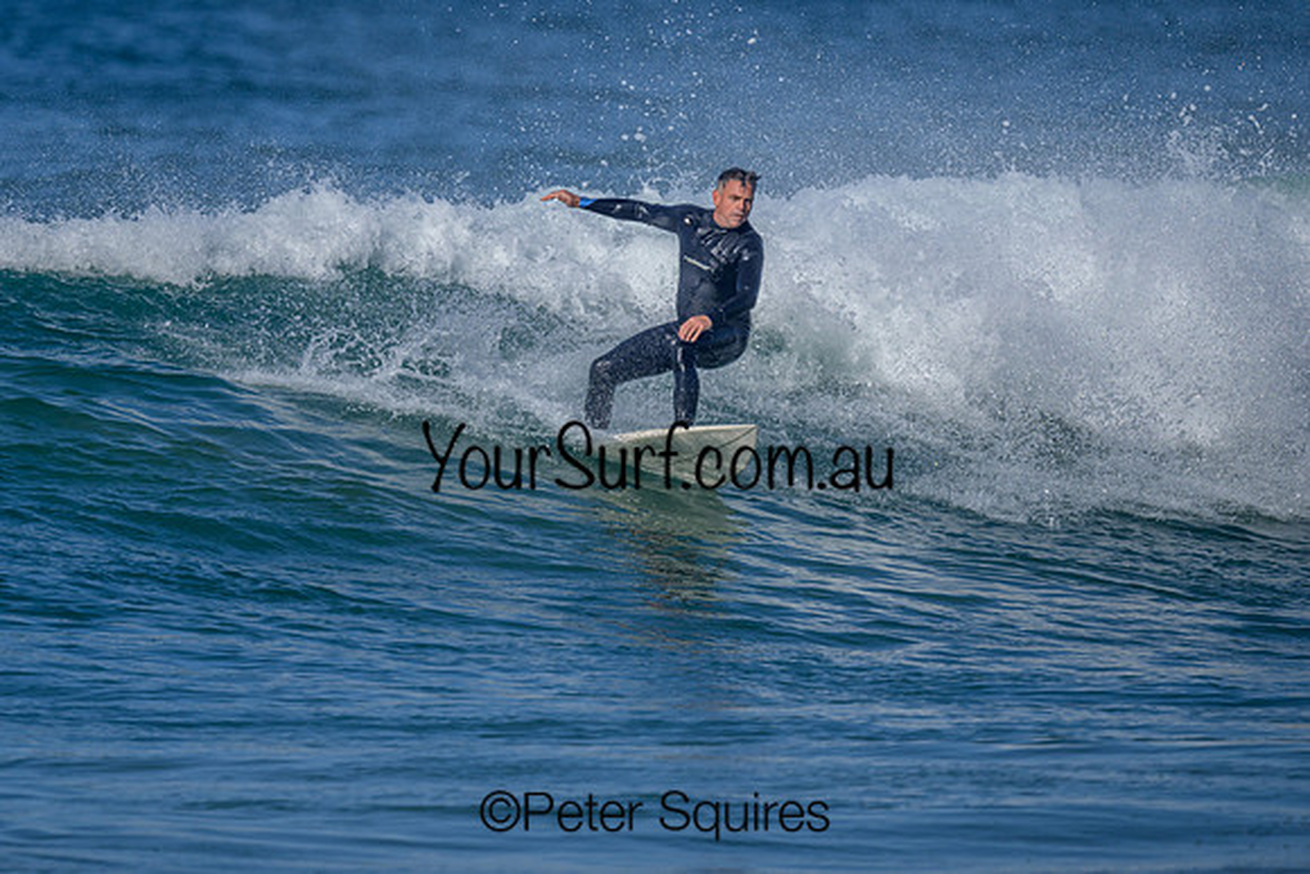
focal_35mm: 1099
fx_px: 40008
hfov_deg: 1.9
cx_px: 410
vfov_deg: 1.3
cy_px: 390
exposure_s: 1/2000
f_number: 6.3
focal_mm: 800
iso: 200
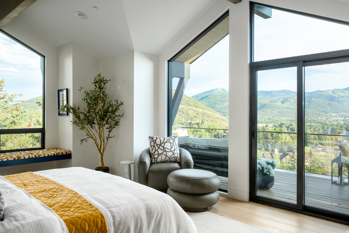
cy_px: 116
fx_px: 281
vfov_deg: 45.0
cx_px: 174
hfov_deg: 63.7
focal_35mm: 29
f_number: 6.4
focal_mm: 19.1
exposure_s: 1/250
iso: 400
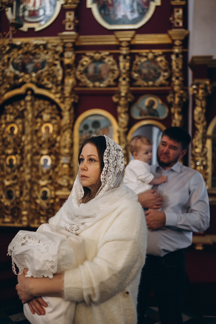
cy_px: 162
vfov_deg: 54.4
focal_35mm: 35
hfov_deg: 37.9
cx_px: 108
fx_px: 315
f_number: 1.8
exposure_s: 1/200
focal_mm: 35
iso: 2000
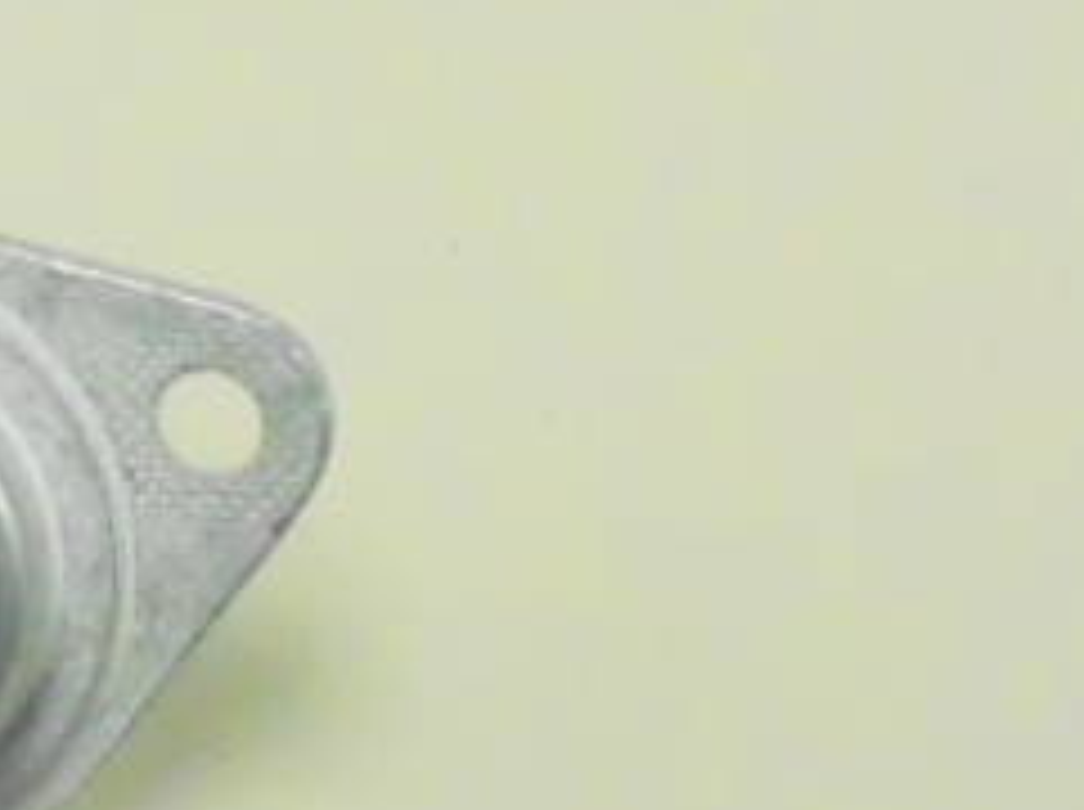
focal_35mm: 141
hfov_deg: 13.7
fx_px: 4409
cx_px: -153
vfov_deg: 10.5
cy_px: 518
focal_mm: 9.5
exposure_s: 1/640
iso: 3200
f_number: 3.9
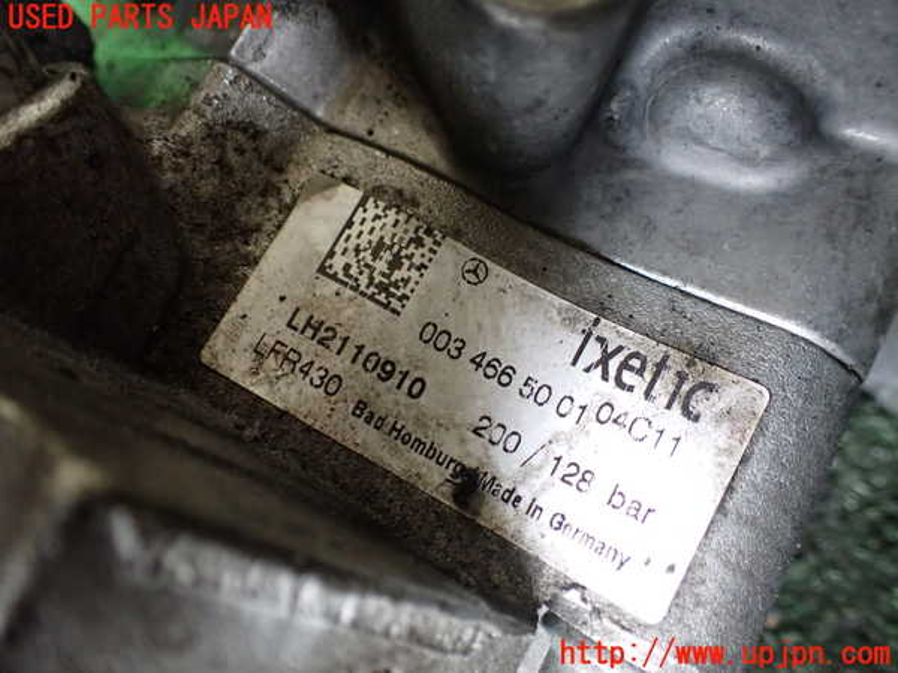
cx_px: 449
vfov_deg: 46.8
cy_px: 336
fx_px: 778
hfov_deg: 60.0
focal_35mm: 30
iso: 800
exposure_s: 1/40
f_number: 2.3
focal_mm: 5.4
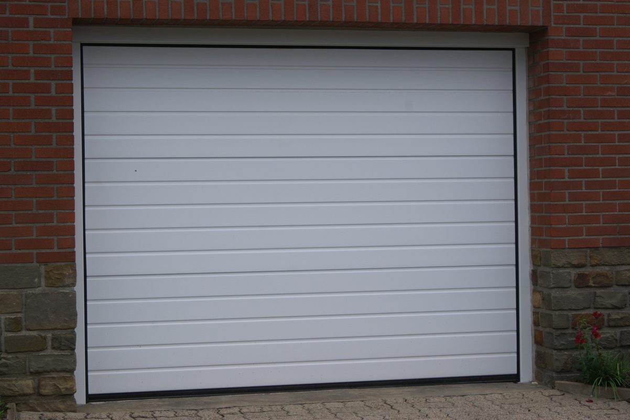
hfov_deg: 27.0
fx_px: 1312
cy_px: 210
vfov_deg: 18.2
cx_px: 315
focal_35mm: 75
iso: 100
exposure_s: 1/125
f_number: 11
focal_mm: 50
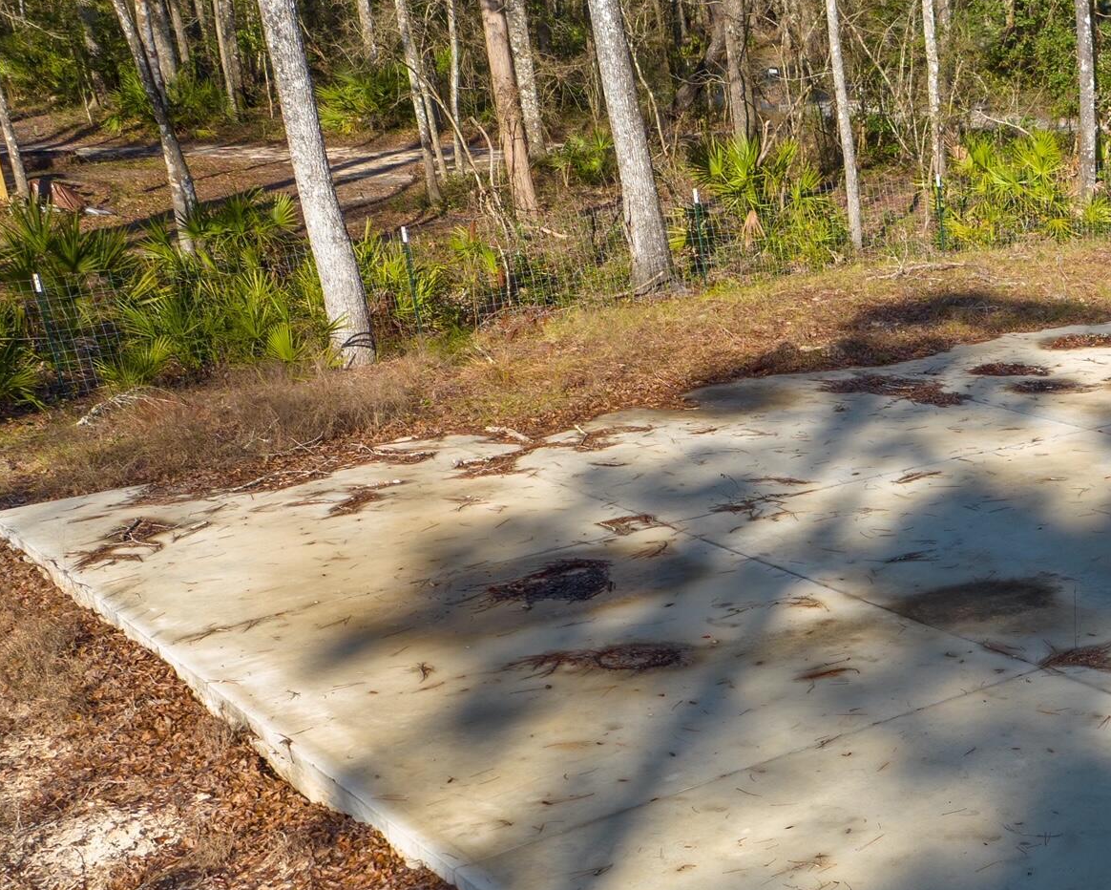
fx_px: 1743
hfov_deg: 32.1
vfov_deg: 27.7
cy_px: 787
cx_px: 1148
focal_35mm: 53
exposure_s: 1/80
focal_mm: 12.29
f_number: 2.8
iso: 100
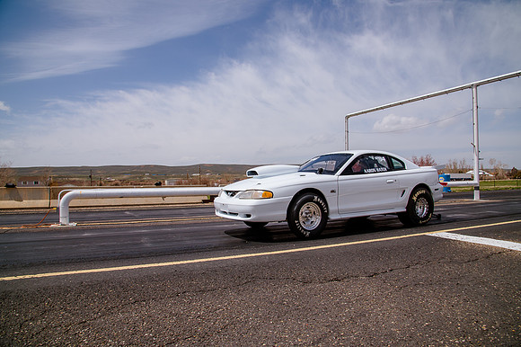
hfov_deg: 73.8
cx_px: 260
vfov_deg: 53.1
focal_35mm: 24
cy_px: 174
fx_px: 347
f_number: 10
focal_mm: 24
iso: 200
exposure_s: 1/500
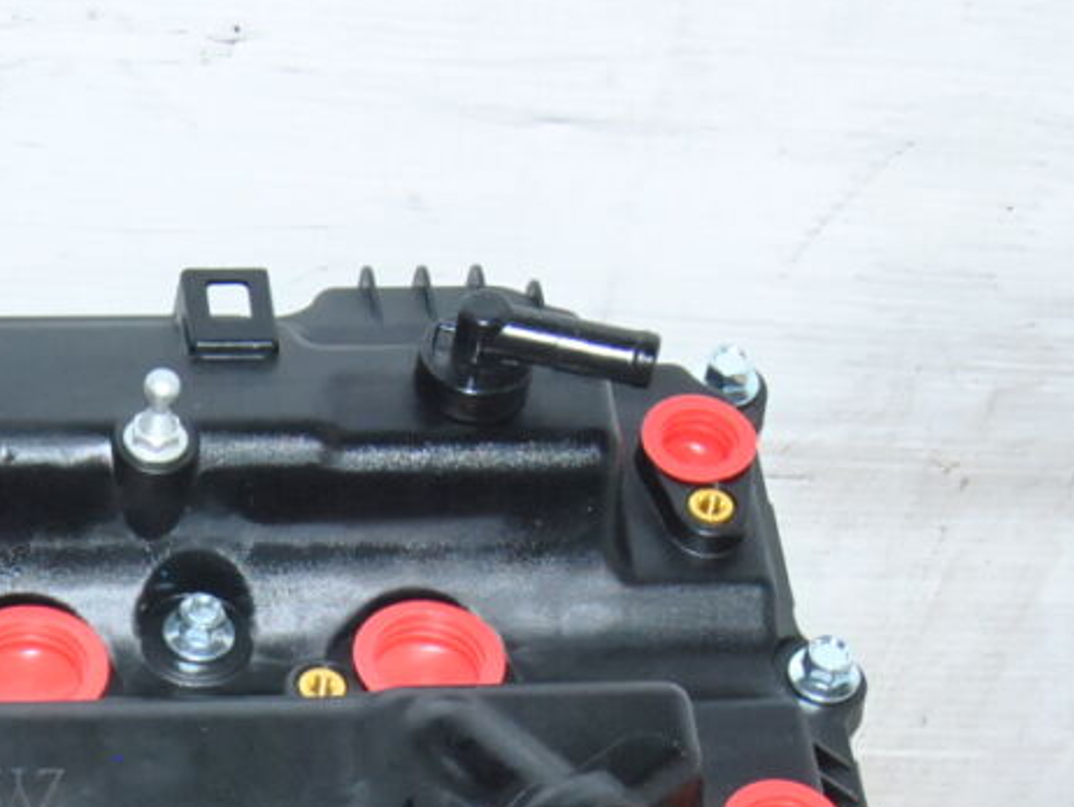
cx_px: -286
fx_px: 5277
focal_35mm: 170
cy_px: 1155
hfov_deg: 11.3
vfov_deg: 8.6
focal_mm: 34
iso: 800
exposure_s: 1/200
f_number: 11
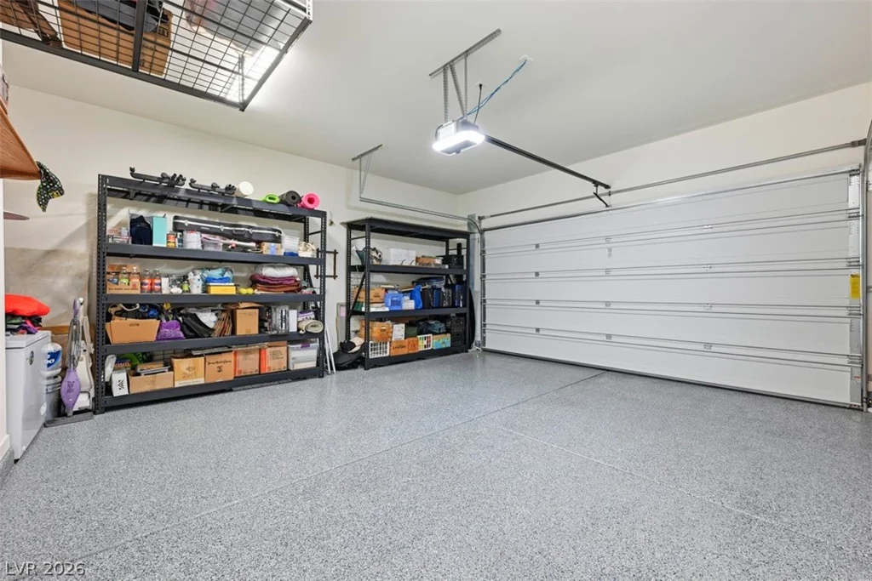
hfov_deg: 102.3
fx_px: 351
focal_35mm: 14
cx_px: 436
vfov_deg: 79.2
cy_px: 290
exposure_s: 1/25
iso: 500
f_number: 9
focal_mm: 14.5
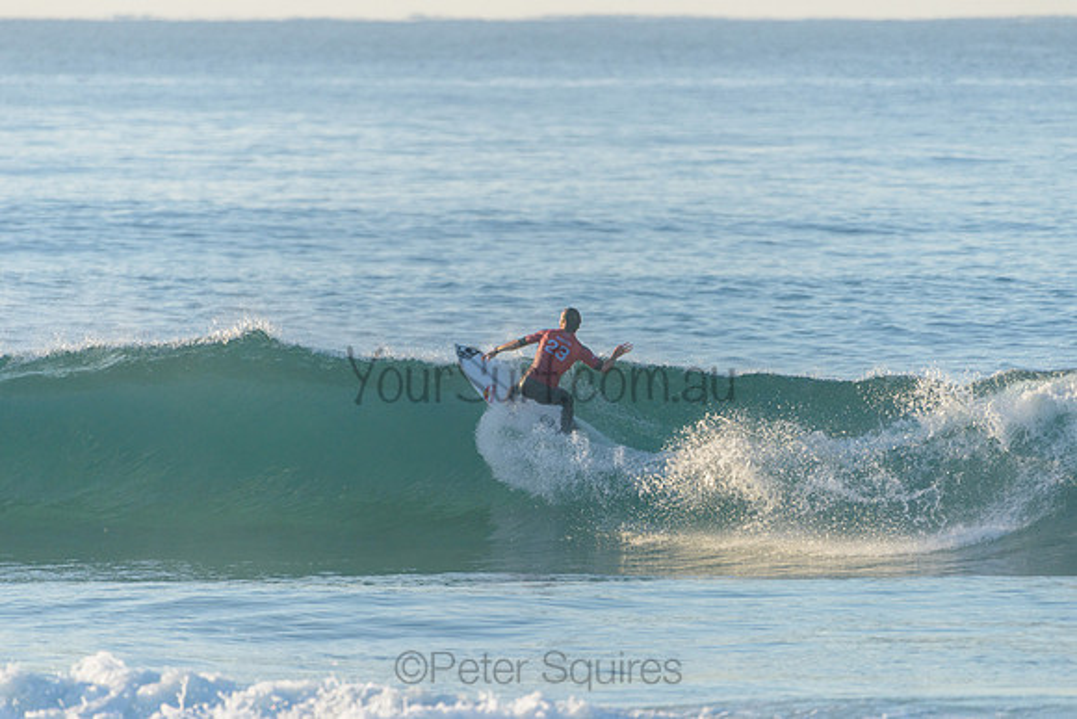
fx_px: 15461
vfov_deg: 2.7
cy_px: 360
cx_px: 538
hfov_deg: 4.0
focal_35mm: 517
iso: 400
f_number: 5.6
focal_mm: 500
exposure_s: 1/2000
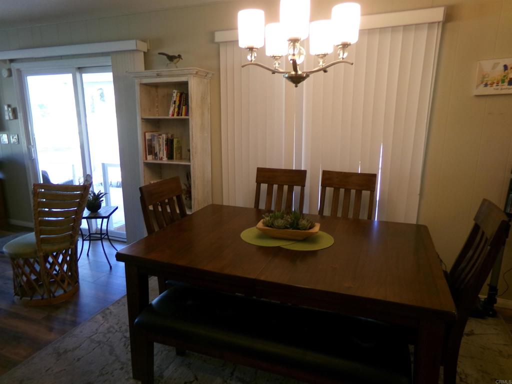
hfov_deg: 71.6
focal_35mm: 24
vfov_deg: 56.8
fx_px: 355
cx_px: 256
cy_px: 192
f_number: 3.7
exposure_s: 1/34
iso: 200
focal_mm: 4.3
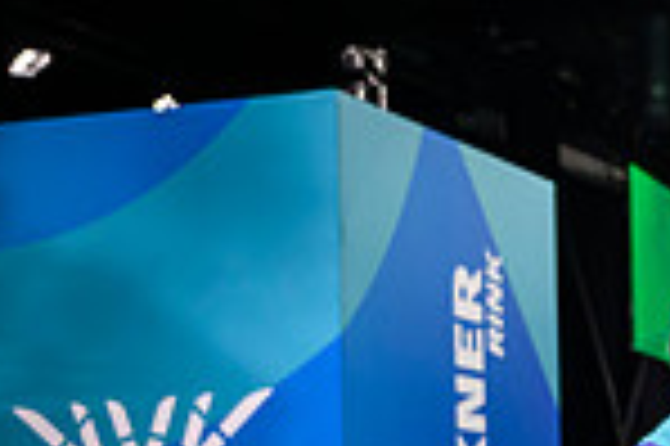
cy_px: 406
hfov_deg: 13.6
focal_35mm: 141
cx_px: 1055
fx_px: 2621
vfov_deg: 9.7
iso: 1250
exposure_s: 1/1000
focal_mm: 31
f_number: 3.2
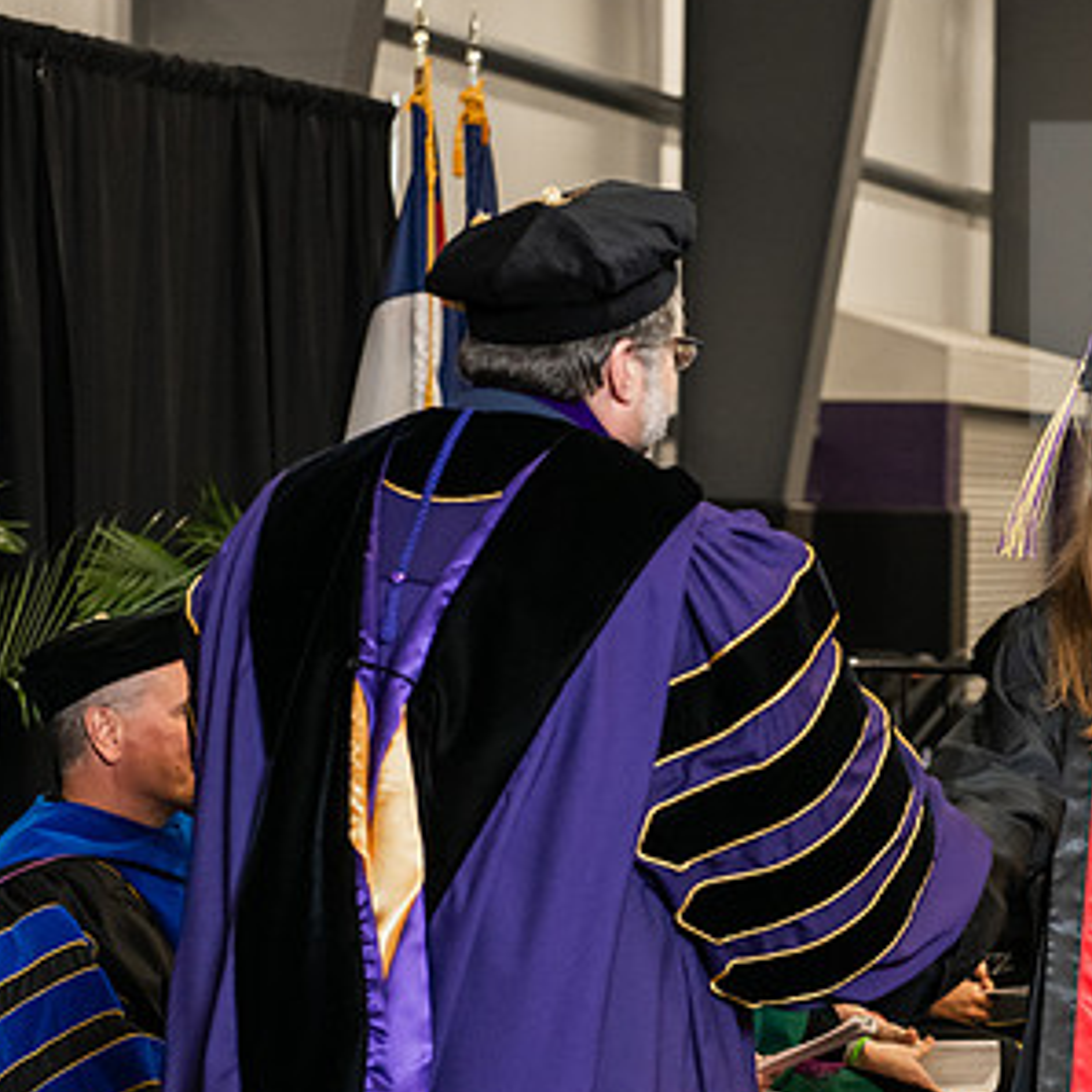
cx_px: 920
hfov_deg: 14.9
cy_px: 566
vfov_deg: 15.0
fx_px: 4140
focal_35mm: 116
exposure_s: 1/200
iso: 2500
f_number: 5
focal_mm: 70
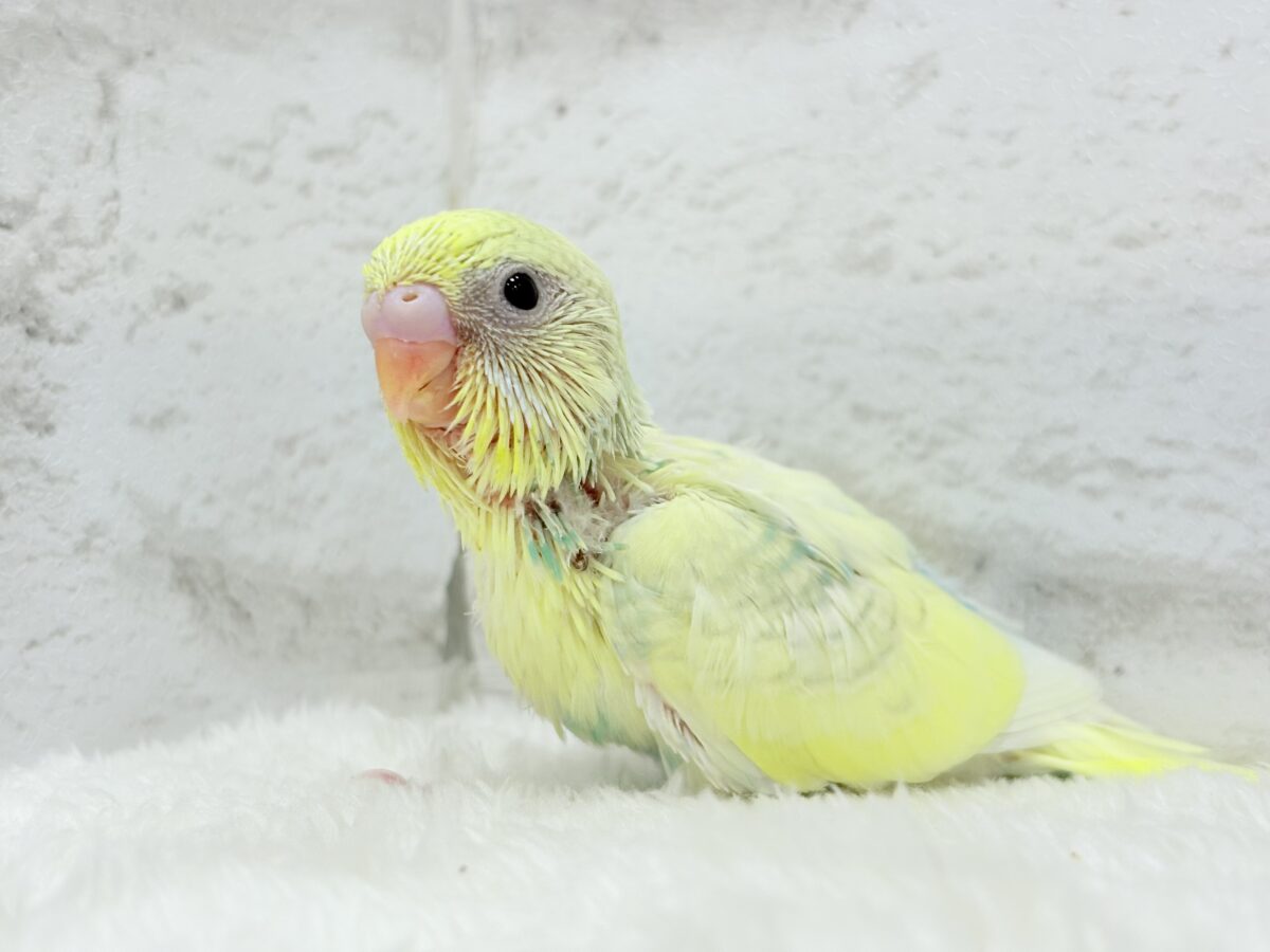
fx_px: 1908
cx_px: 635
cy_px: 476
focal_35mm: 52
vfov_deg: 28.0
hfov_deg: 36.8
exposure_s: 1/100
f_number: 1.6
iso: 50
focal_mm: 5.96
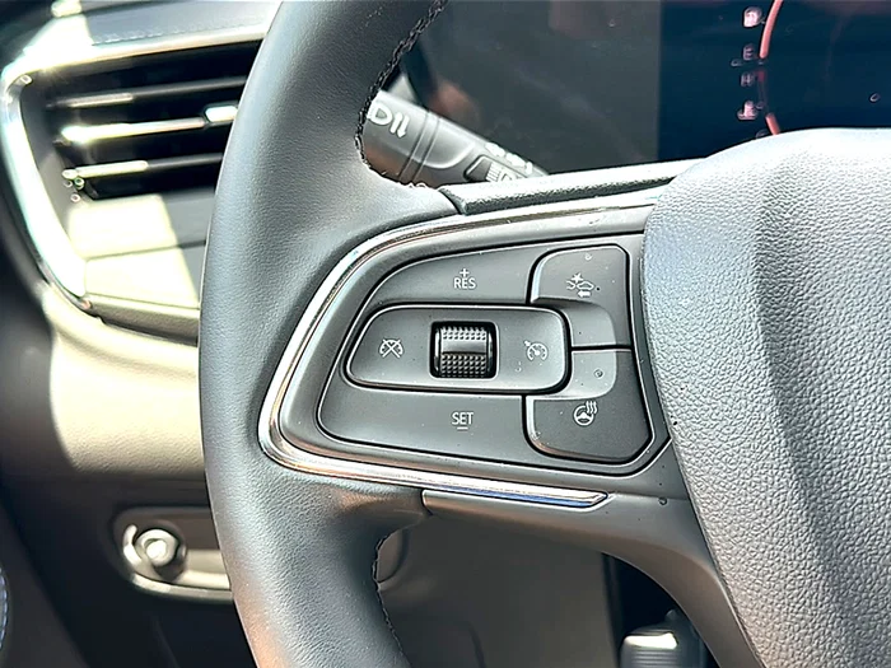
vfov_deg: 36.8
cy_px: 334
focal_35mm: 39
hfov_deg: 47.9
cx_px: 446
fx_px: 1004
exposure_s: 1/251
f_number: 1.78
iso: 100
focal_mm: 6.86
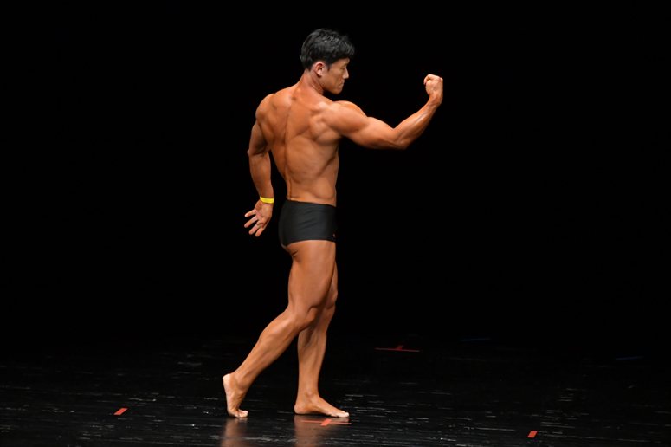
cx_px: 336
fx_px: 5589
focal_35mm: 300
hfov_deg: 6.9
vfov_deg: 4.6
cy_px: 224
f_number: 5.6
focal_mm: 200
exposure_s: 1/400
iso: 3200
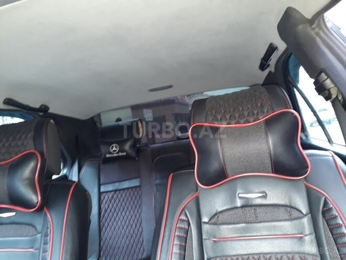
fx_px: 270
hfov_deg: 65.3
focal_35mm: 27
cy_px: 130
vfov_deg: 51.4
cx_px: 173
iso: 200
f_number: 1.9
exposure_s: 1/20
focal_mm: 3.6
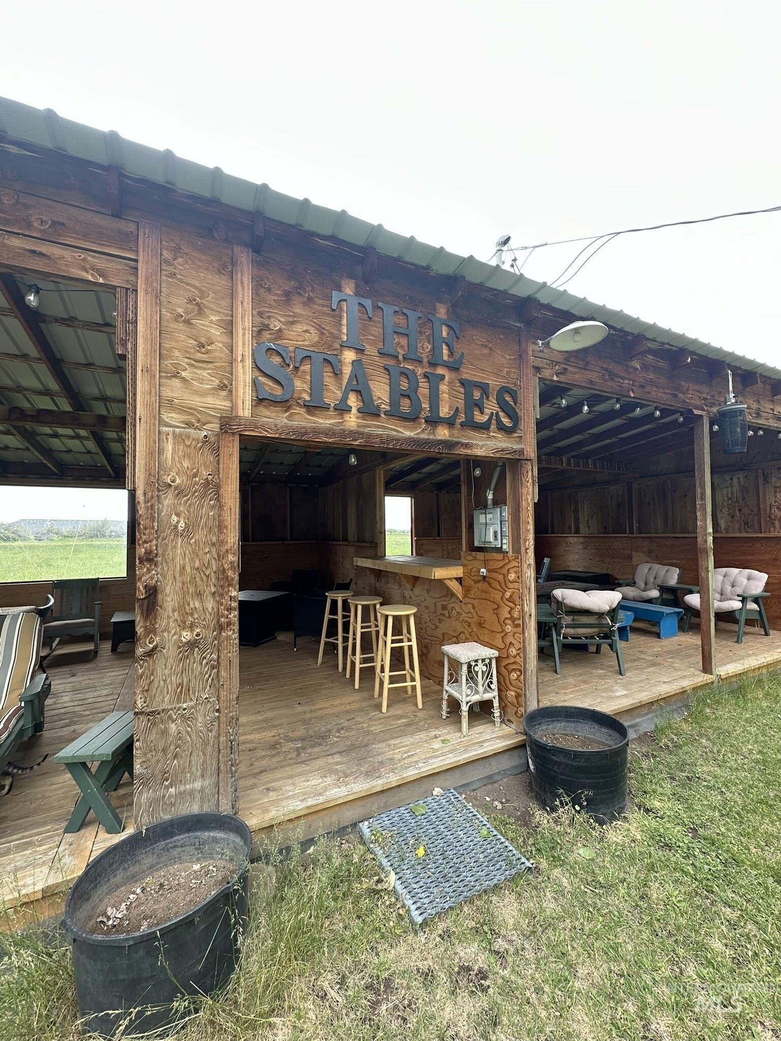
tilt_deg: +1.5
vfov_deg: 102.1
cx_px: 390
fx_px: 421
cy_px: 520
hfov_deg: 85.7
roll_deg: -0.6
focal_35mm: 14
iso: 40
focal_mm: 2.22
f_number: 2.2
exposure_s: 1/104
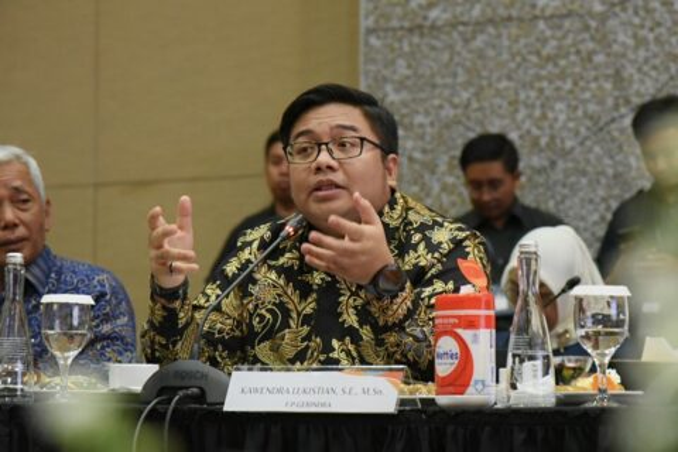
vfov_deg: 12.2
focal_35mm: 112
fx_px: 2109
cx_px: 339
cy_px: 226
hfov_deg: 18.3
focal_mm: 112
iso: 6400
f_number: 5
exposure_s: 1/100
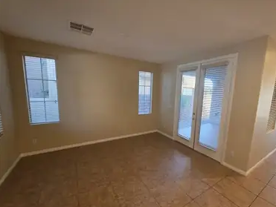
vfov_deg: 85.7
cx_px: 147
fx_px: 112
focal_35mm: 14
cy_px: 108
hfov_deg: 101.9
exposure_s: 1/120
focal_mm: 2.2
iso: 200
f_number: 1.9
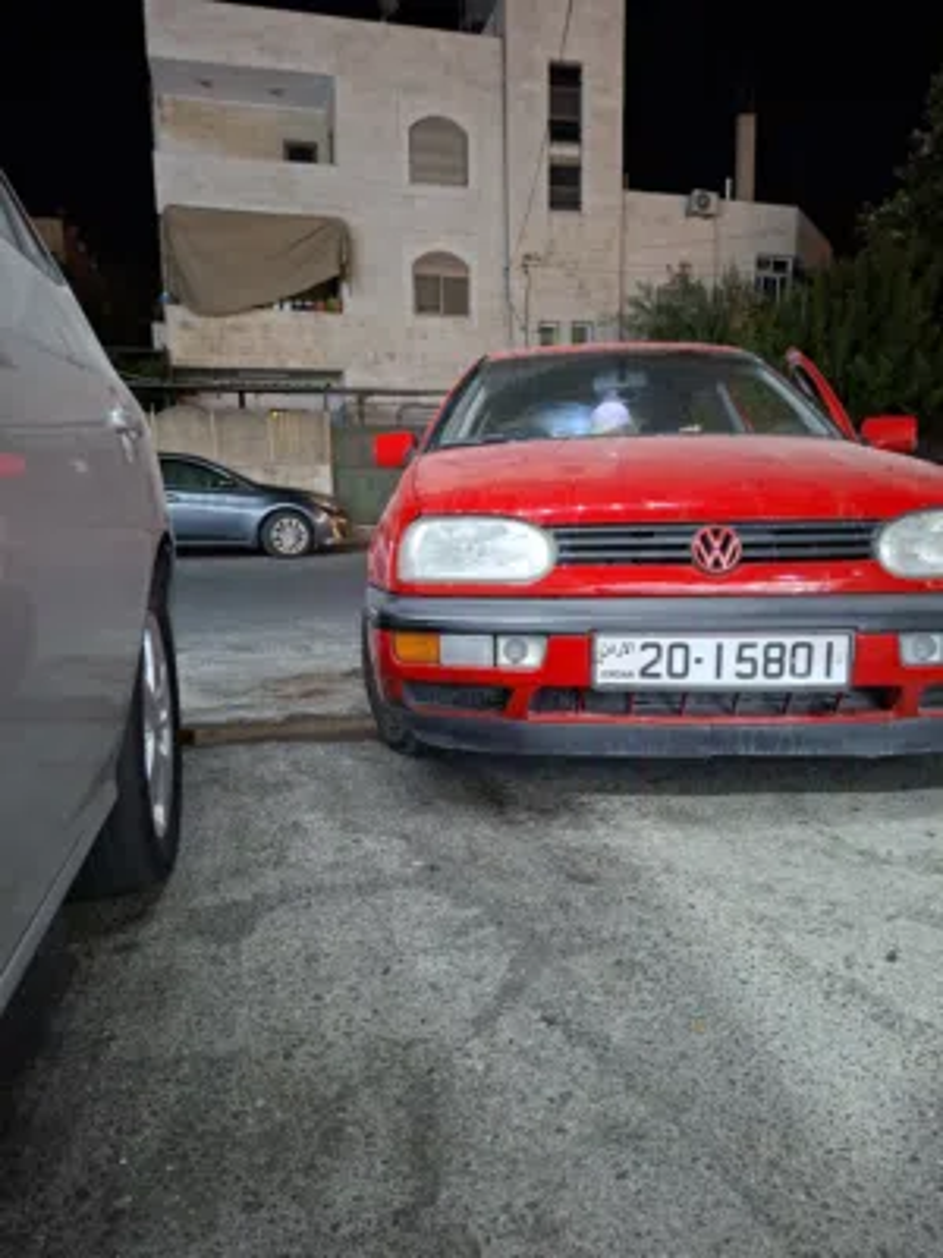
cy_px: 629
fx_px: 835
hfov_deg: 58.9
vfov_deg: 73.9
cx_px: 472
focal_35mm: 23
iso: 500
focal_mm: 5.54
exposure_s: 1/25
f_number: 1.8
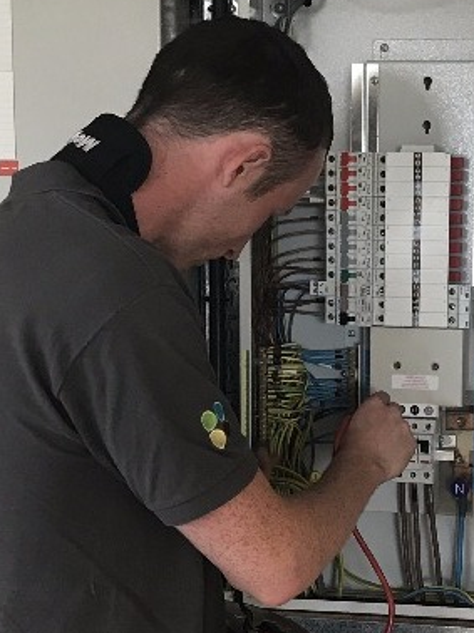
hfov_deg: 16.4
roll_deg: -0.6
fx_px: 1627
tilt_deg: -9.4
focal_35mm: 89
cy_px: 471
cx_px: 392
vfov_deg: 21.8
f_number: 1.8
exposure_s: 1/20
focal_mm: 3.99
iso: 40
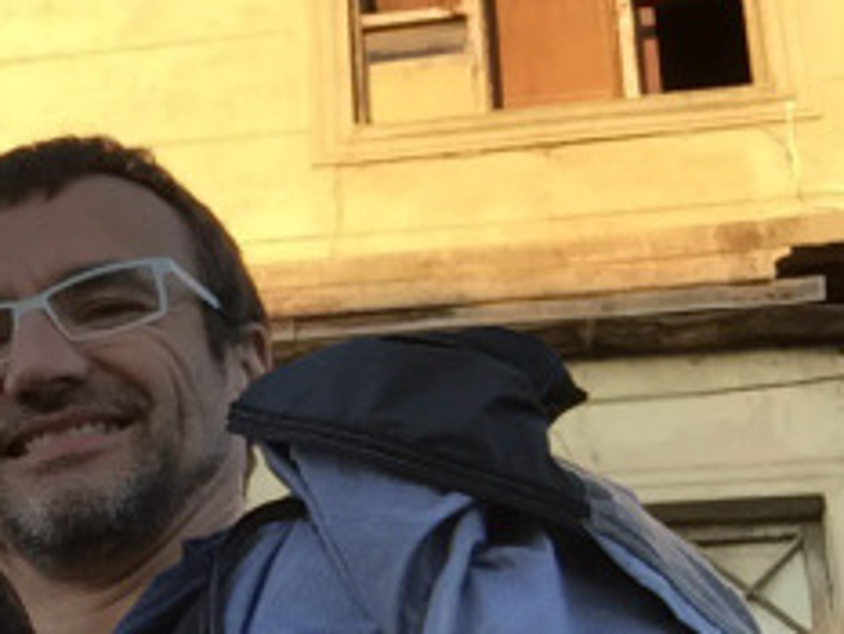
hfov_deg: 19.1
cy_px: 455
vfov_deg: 15.8
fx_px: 2269
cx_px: -333
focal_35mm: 93
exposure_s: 1/100
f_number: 2.2
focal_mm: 2.65
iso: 32
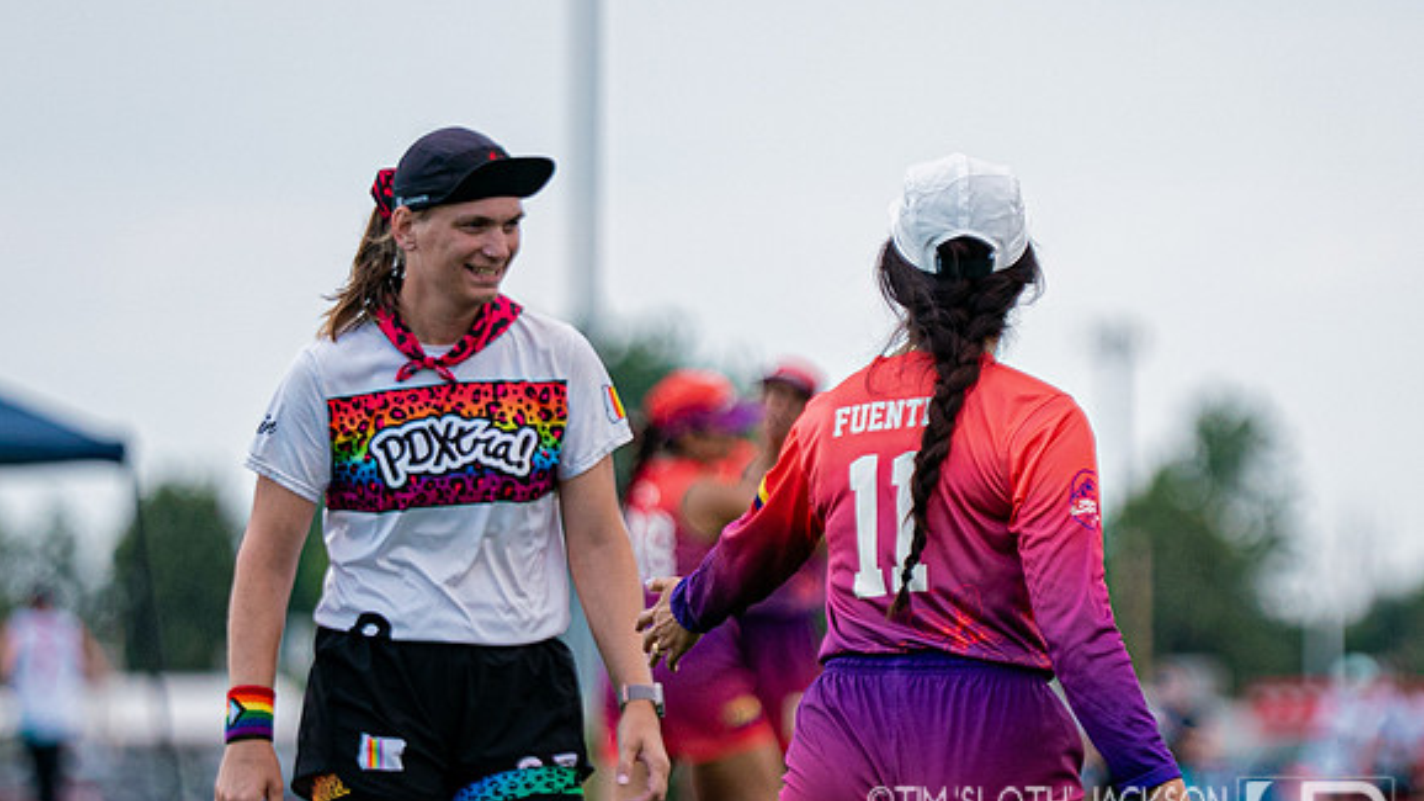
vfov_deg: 2.4
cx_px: 1023
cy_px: 440
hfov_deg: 4.3
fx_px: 18991
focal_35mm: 503
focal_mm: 200
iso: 400
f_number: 2.8
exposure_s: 1/4000
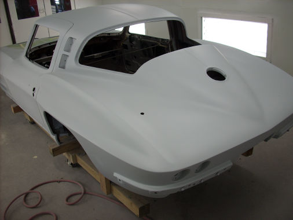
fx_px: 313
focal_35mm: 37
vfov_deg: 38.7
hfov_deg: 50.1
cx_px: 146
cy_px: 110
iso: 64
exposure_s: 1/37.2
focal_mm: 6.2
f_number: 2.8
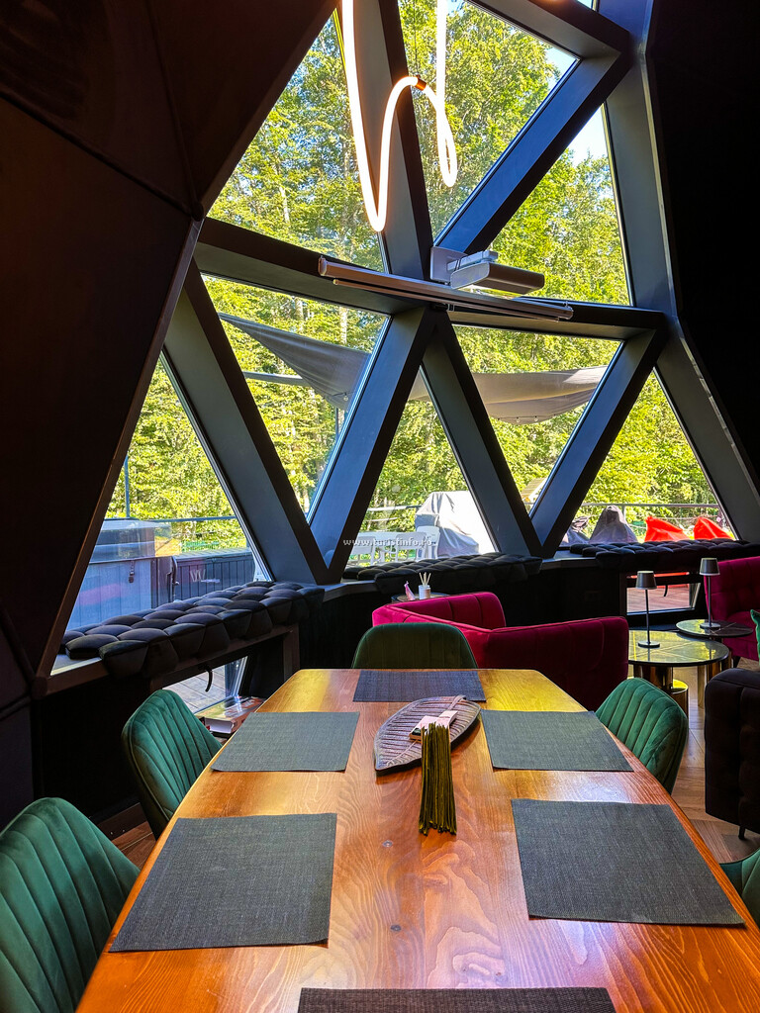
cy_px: 506
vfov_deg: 71.6
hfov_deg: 56.8
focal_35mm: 24
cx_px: 380
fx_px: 703
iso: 100
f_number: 1.8
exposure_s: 1/100
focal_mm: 6.86
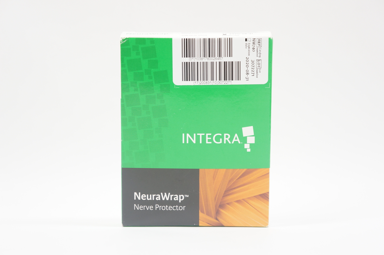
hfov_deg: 26.5
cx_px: 192
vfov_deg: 17.8
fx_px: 815
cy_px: 128
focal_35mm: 76
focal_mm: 51
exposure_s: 1/50
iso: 400
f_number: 5
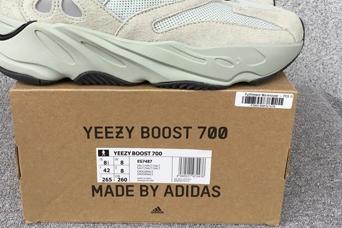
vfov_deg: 29.4
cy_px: 55
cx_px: 145
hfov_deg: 43.5
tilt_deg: -21.5
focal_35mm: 45
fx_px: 427
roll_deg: +0.1
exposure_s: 1/240
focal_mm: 3.3
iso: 25
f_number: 2.4
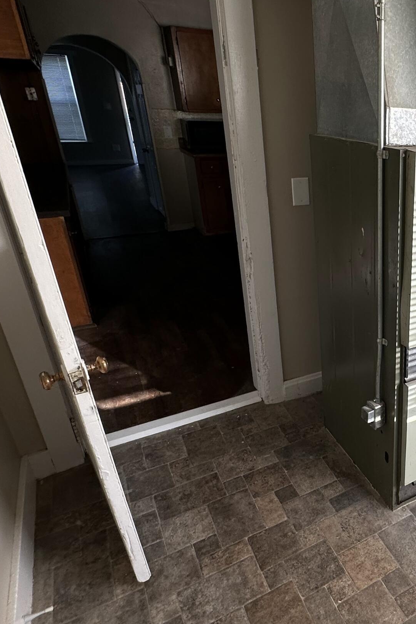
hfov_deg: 41.4
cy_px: 319
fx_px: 468
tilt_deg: -23.7
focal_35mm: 27
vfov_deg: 67.4
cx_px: 421
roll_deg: -1.8
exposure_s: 1/99
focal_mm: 2.22
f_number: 2.2
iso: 40
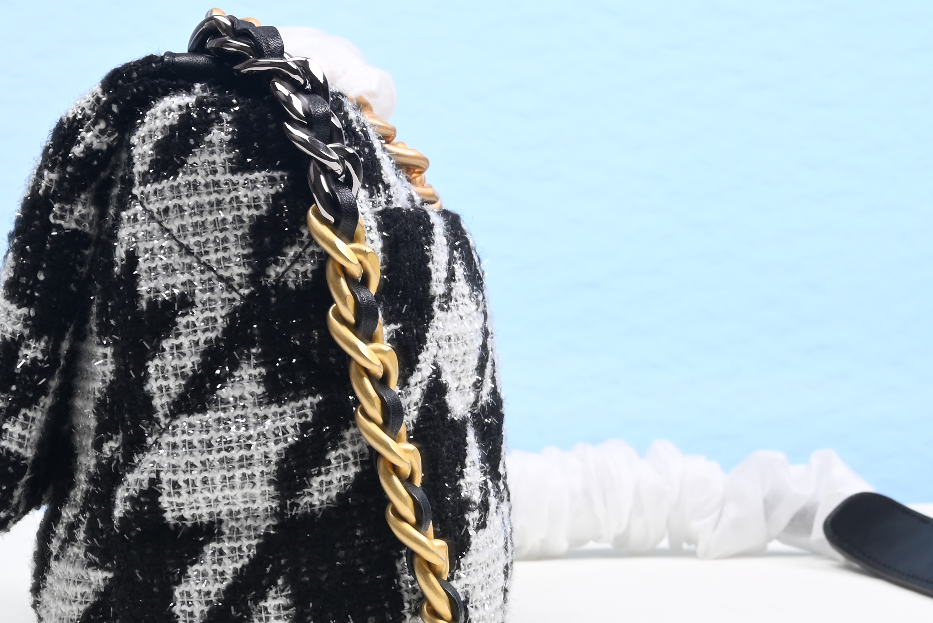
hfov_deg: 21.7
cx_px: 474
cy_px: 104
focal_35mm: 94
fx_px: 2437
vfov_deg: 14.5
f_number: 16
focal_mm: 41
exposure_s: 1/2
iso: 100
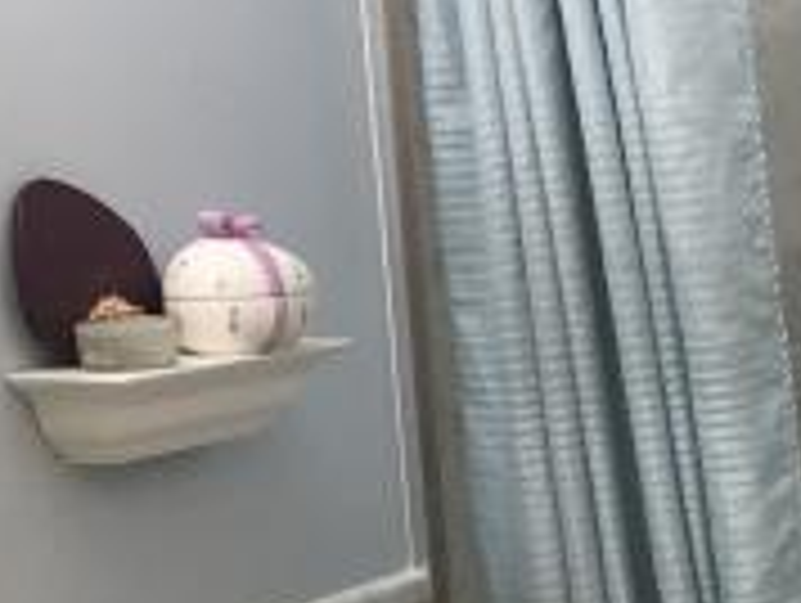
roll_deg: +3.1
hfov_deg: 18.4
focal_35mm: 104
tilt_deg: -13.3
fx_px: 2410
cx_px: 810
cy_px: 698
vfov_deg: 13.9
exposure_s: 1/30
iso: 40
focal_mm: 4.15
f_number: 2.2
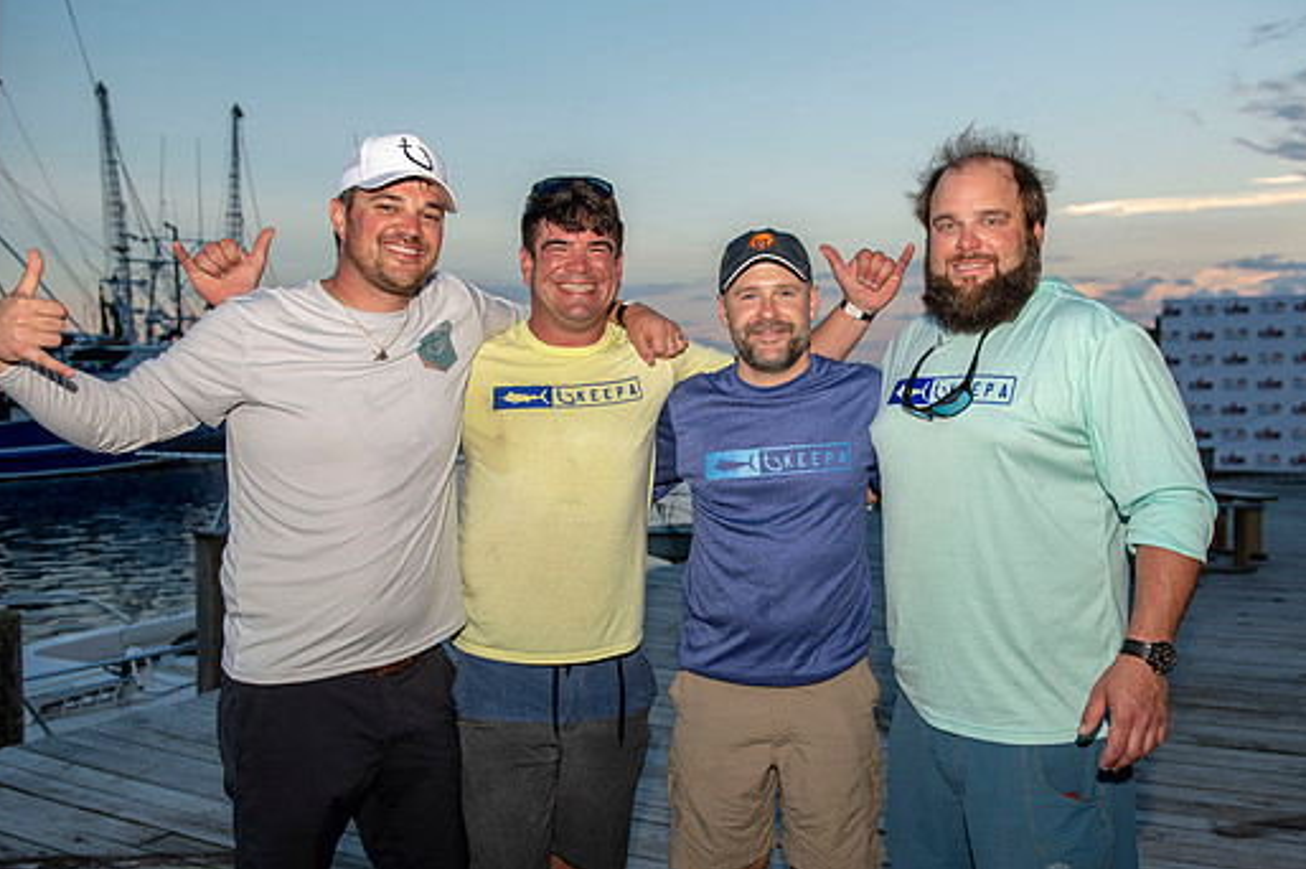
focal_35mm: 35
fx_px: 1269
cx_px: 673
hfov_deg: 54.5
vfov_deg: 37.8
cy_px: 485
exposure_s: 1/160
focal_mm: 31
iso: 200
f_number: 4.5
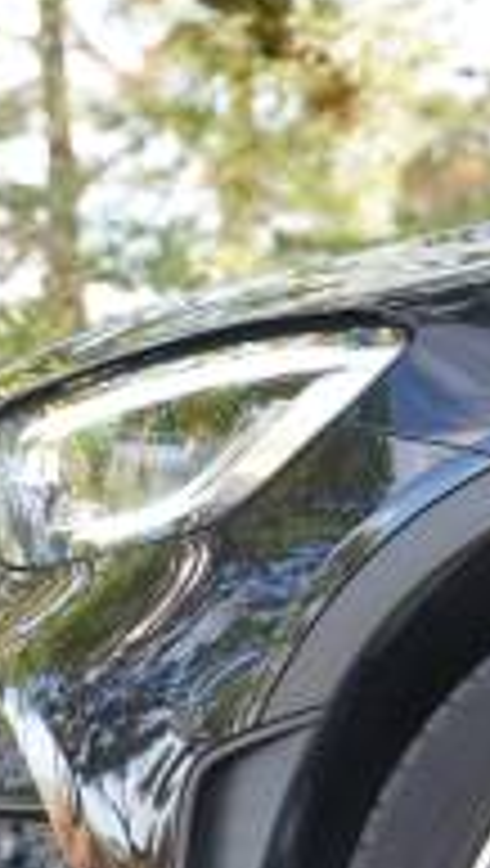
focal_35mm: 179
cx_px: 791
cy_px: 711
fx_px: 4116
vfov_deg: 12.0
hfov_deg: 6.7
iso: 320
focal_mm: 51.5
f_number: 4
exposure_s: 1/60
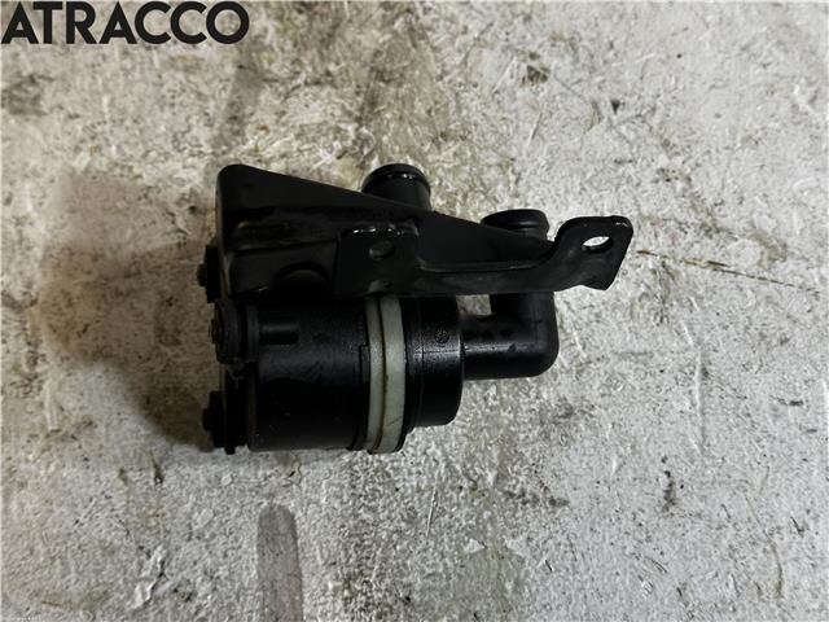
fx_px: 1150
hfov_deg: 39.7
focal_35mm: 48
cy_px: 311
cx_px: 414
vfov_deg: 30.3
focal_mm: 6.86
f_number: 1.78
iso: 64
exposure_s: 1/100
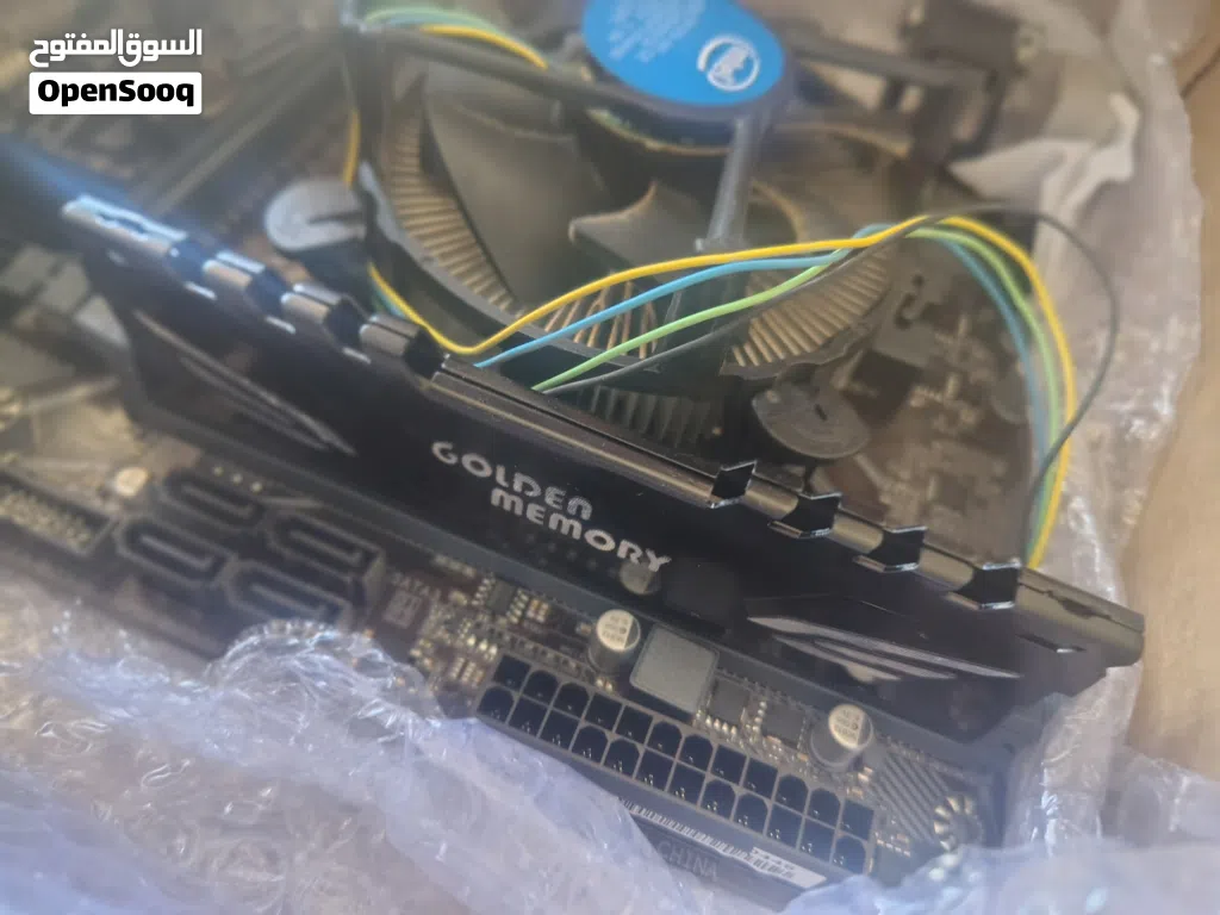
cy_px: 458
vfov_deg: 56.8
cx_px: 610
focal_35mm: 24
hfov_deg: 71.6
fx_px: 846
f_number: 1.8
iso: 1905
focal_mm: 5.56
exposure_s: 1/50
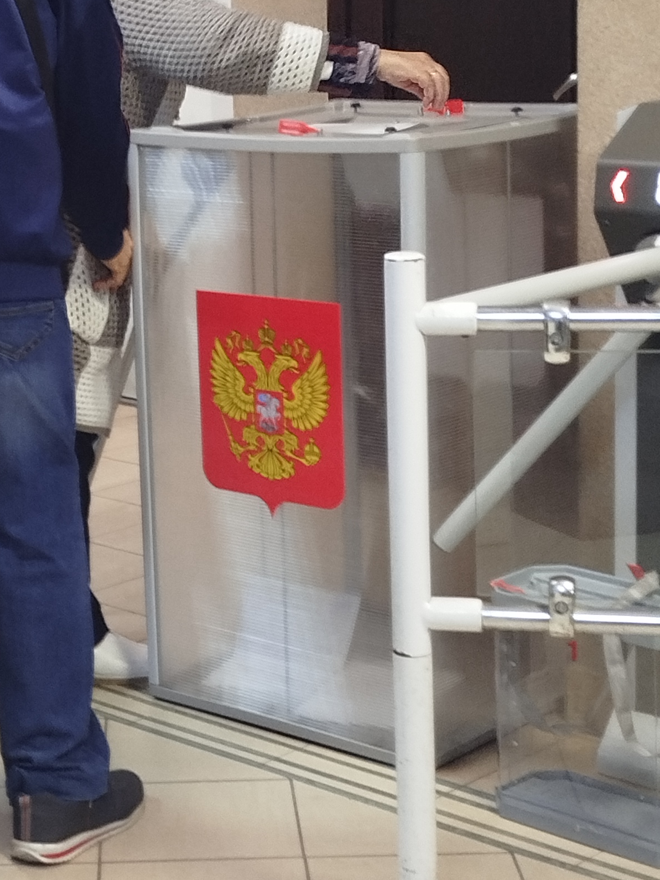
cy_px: 298
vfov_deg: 23.5
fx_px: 2109
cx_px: 43
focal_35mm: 83
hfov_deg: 17.5
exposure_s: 1/33
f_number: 1.7
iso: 250
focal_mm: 5.31
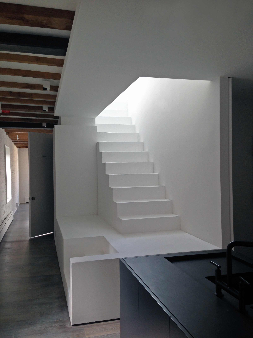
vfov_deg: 55.4
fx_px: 322
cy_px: 169
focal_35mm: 33
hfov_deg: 42.9
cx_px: 126
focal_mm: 4.12
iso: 50
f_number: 2.4
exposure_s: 1/30
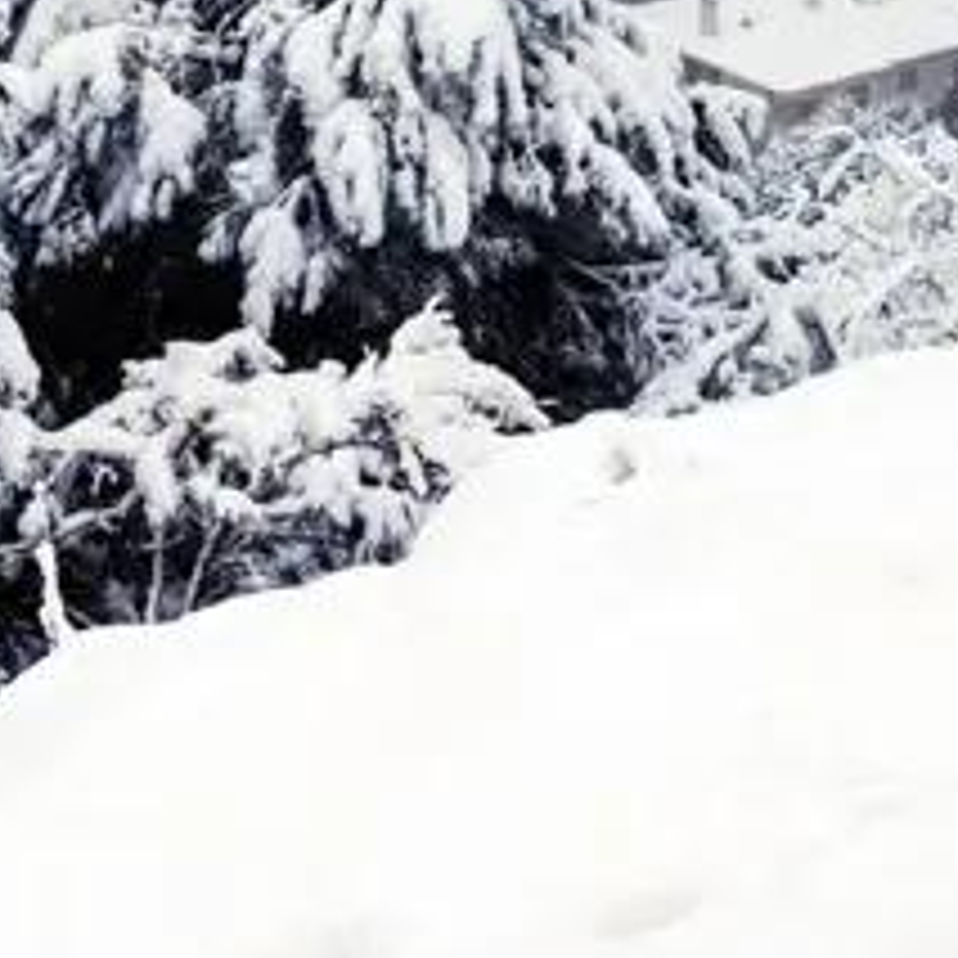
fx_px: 3468
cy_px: -331
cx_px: 630
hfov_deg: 15.7
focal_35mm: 111
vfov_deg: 14.9
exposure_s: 1/8
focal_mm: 21
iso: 100
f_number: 5
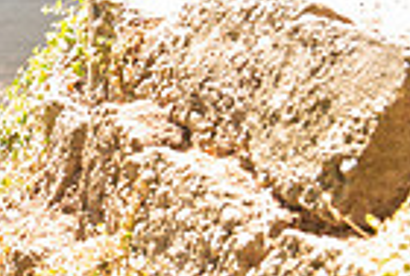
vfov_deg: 7.5
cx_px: -305
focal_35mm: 182
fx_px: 2077
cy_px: -104
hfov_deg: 10.6
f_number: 5
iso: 400
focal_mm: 44
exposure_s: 1/160
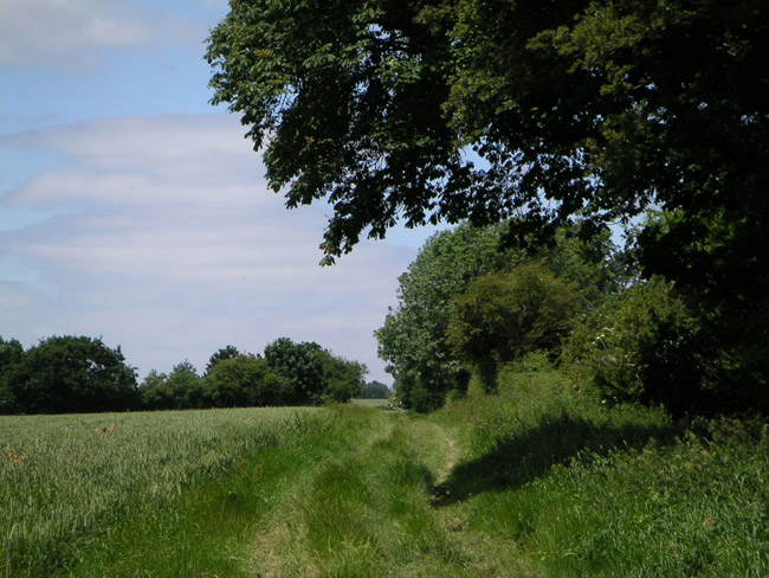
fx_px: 2467
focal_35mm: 111
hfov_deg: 17.7
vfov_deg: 13.3
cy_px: 289
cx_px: 384
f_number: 3.6
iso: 50
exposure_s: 1/750
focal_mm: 17.1
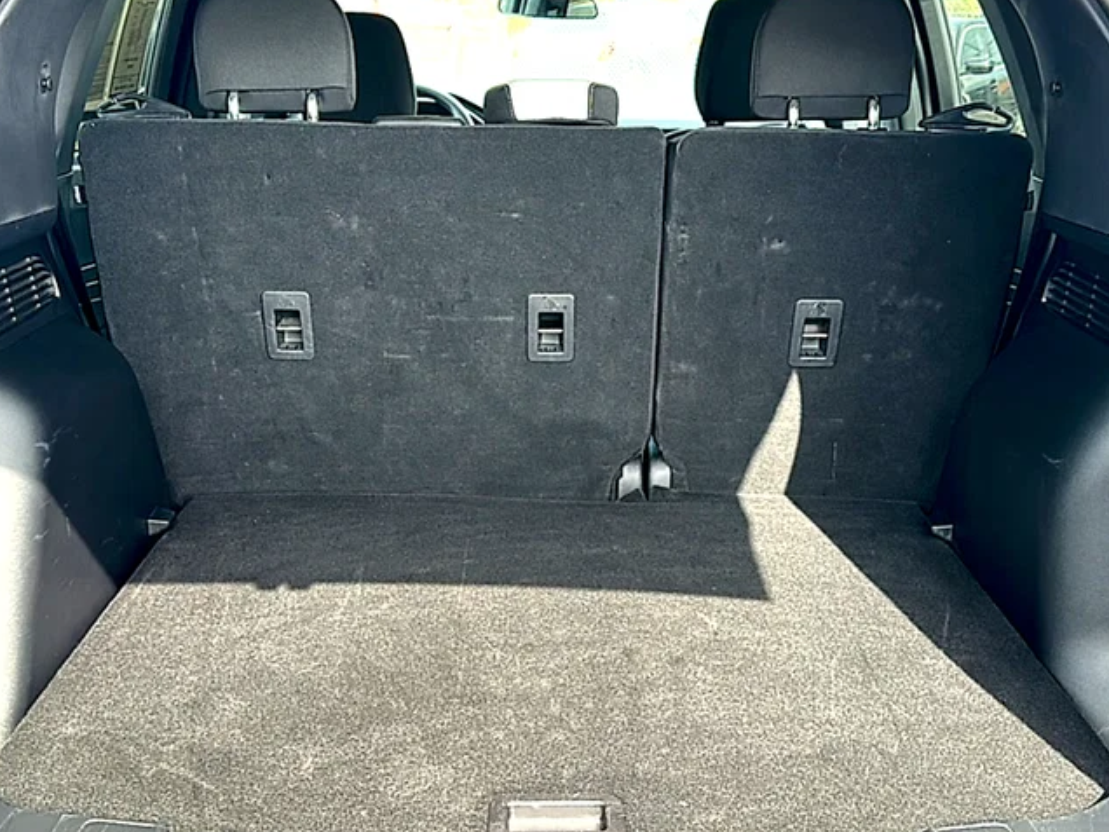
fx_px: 1057
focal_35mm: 33
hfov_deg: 55.4
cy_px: 393
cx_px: 556
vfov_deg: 42.9
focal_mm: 6.86
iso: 100
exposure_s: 1/256
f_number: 1.78
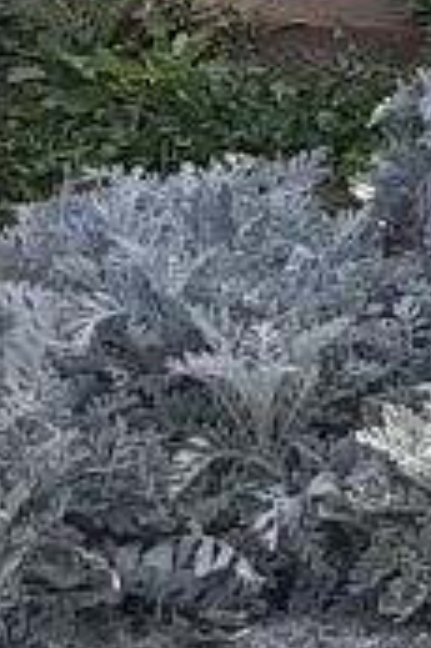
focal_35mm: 288
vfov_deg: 7.1
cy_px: 614
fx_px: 5182
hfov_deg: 4.6
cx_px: 1160
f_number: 1.7
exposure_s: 1/1280
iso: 40
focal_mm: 3.92
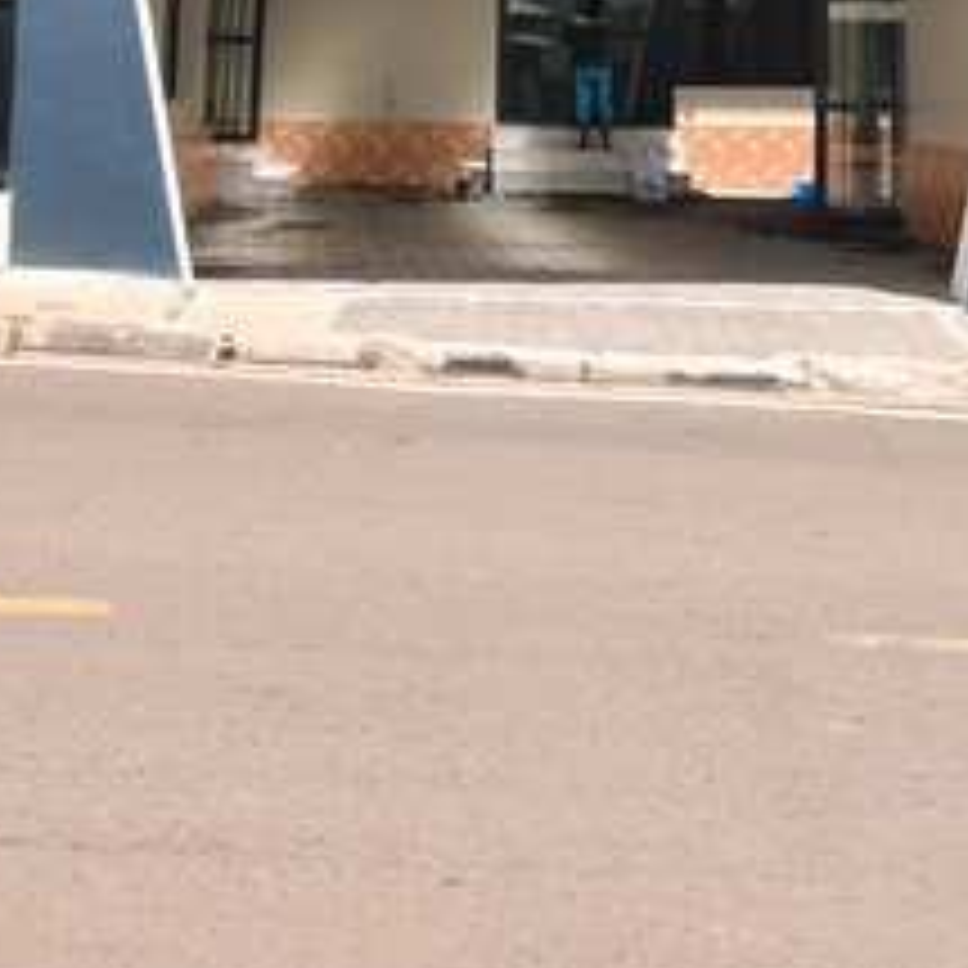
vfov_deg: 29.7
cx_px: 639
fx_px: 1614
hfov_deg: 33.1
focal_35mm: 51
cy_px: -119
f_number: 8
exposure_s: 1/160
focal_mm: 10
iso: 100
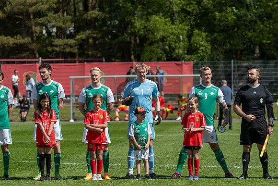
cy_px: 93
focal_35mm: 211
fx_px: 1629
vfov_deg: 6.5
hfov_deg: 9.8
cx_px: 139
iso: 140
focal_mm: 140
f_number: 4
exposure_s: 1/1600
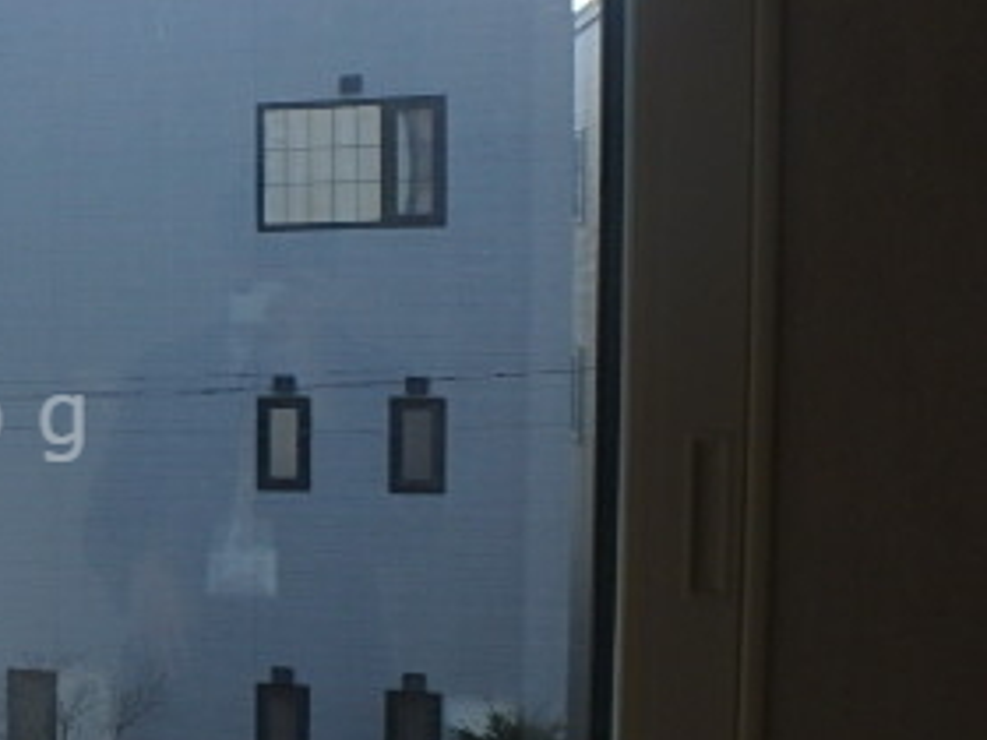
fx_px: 1369
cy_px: 419
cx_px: -137
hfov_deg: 33.7
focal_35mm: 48
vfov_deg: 30.2
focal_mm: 3.7
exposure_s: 1/400
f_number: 3.5
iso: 125
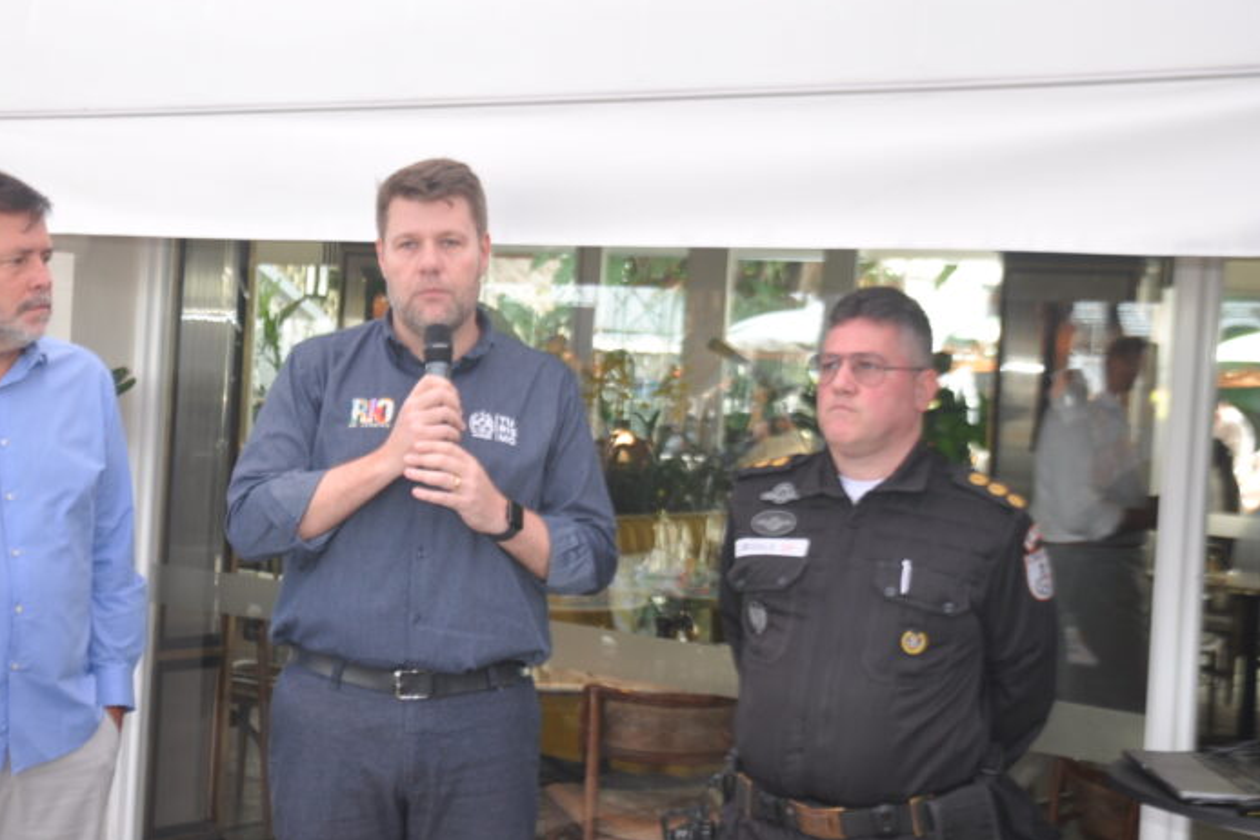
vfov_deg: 21.9
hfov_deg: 32.1
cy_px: 420
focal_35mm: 62
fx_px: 2170
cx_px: 418
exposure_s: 1/50
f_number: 5.6
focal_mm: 28
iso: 200
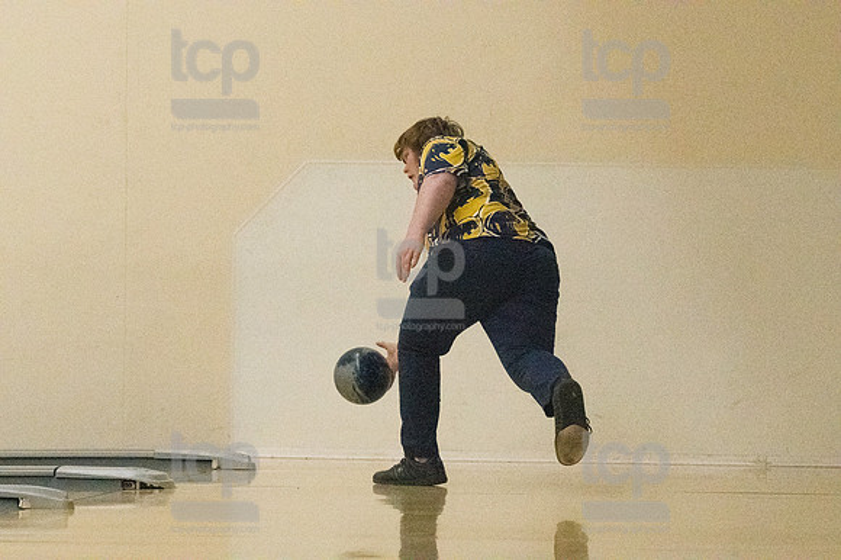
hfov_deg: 10.6
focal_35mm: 195
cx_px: 420
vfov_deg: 7.0
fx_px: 4553
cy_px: 280
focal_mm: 130
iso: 10000
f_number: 4.5
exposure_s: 1/1250
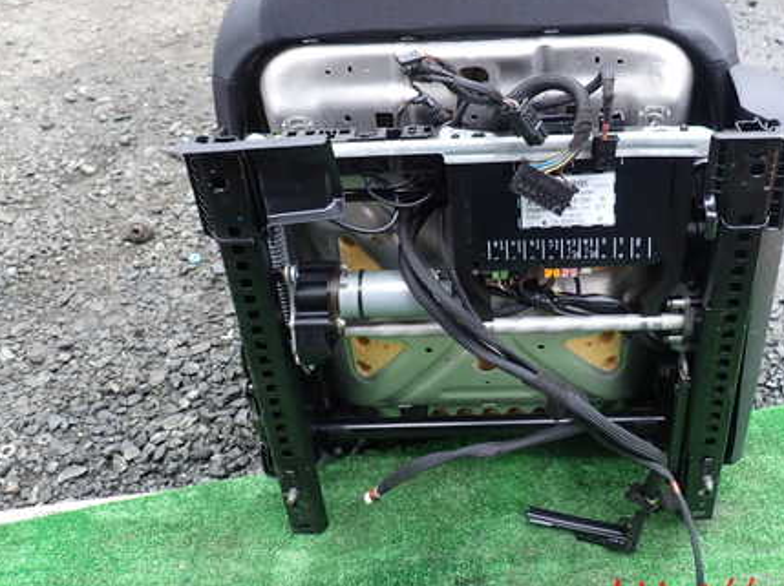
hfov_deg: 52.2
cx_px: 479
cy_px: 210
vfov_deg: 40.3
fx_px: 792
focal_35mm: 35
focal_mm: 4.5
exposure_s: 1/200
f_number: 2.8
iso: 100
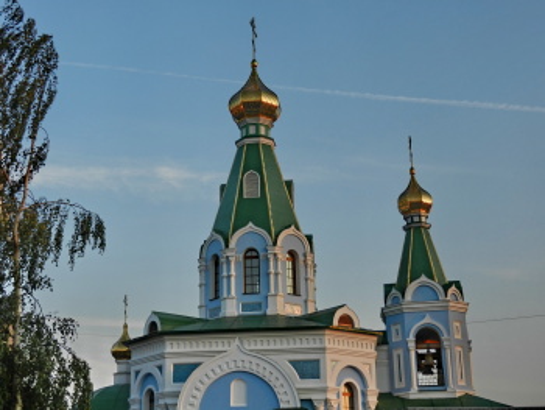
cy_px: 205
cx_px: 272
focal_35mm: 53
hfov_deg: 36.1
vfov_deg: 27.6
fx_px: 835
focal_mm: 9.4
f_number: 4.4
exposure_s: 1/200
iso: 160
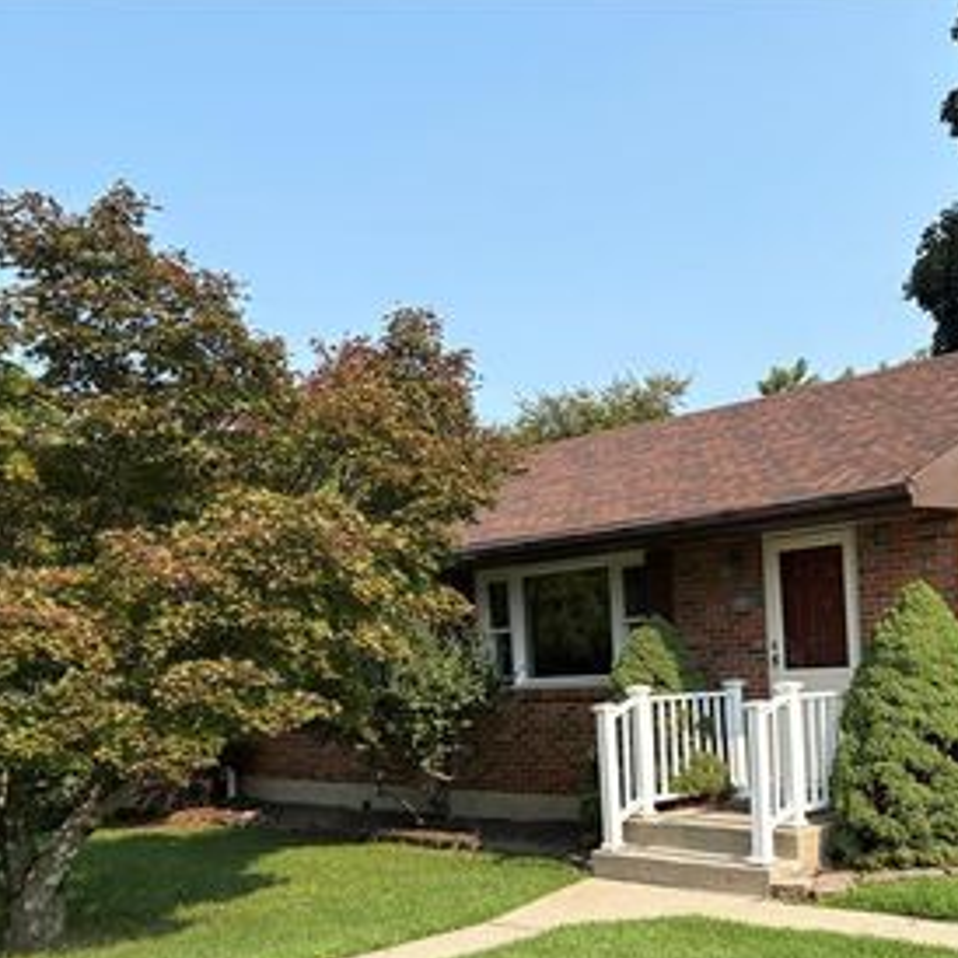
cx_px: 741
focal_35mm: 42
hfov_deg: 38.8
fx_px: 1315
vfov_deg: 39.5
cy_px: 645
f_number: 1.6
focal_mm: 5.96
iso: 50
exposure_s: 1/1706
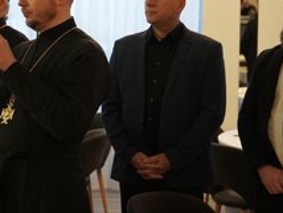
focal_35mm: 122
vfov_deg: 12.2
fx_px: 999
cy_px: 84
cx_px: 54
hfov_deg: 16.0
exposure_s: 1/160
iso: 3200
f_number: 5.6
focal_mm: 68
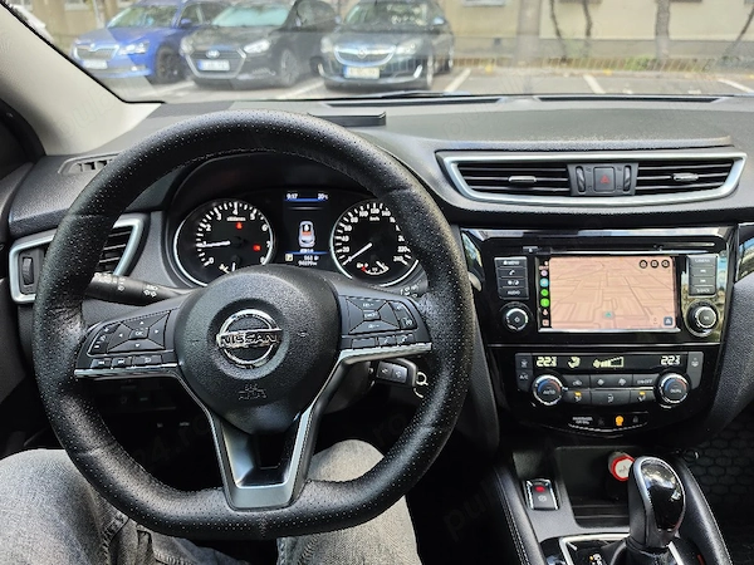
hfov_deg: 73.9
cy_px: 282
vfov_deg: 58.9
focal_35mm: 23
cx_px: 377
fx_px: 501
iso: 100
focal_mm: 6.5
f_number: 1.4
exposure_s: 1/101
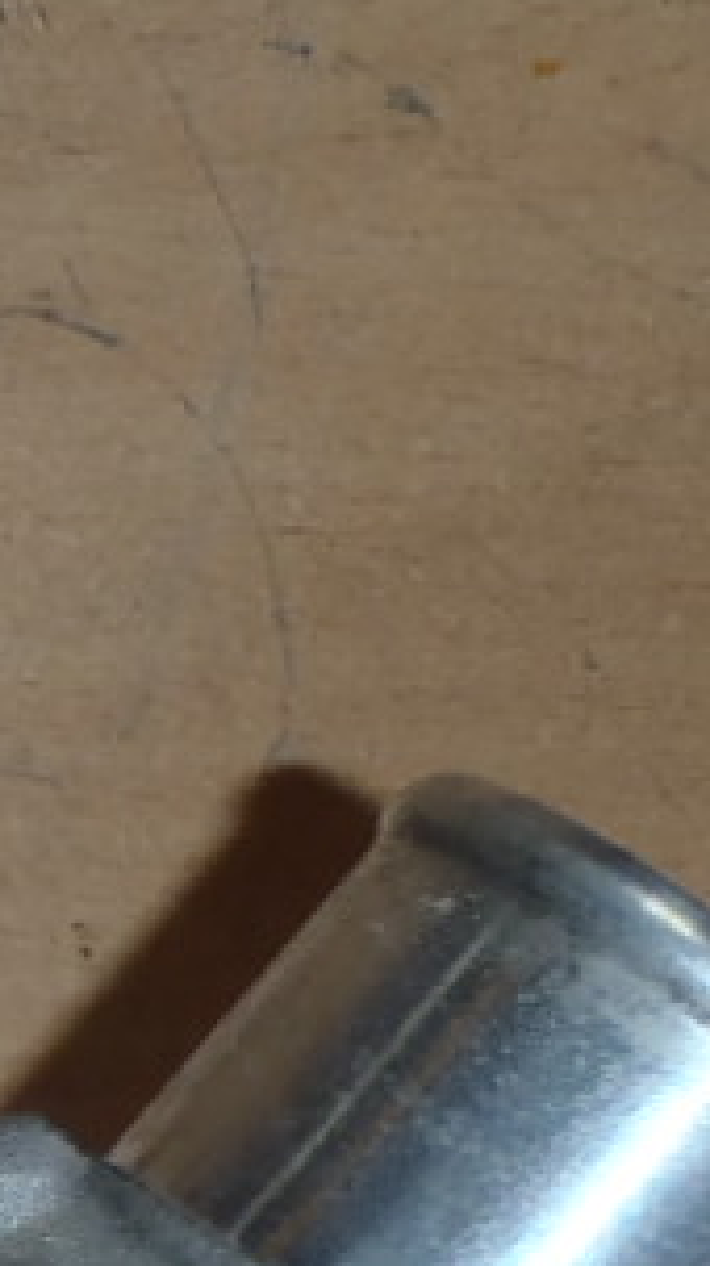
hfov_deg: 6.4
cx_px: -1286
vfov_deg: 11.9
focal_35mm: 175
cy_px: 1788
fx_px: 5869
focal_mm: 6.83
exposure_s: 1/40
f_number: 4.6
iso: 100
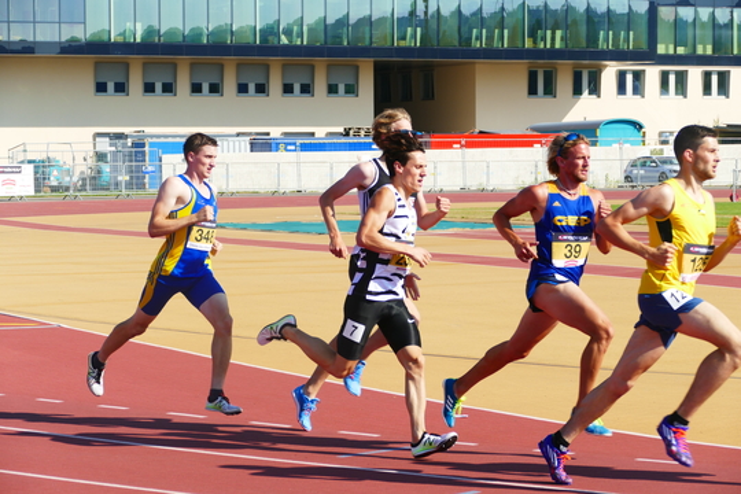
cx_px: 370
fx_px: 2511
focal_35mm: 122
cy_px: 247
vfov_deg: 11.2
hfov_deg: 16.8
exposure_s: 1/1000
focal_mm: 44.41
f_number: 3.9
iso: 125
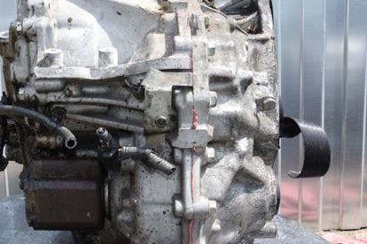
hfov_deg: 38.2
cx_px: 107
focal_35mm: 51
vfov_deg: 26.5
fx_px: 520
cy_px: 132
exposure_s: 1/200
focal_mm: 22
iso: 800
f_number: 16
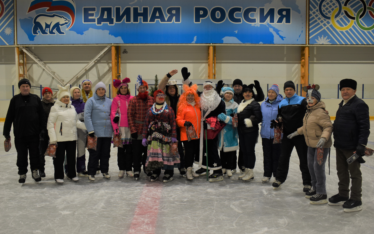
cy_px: 122
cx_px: 188
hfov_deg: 52.7
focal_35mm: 37
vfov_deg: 34.4
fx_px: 377
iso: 400
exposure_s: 1/60
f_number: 5
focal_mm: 24
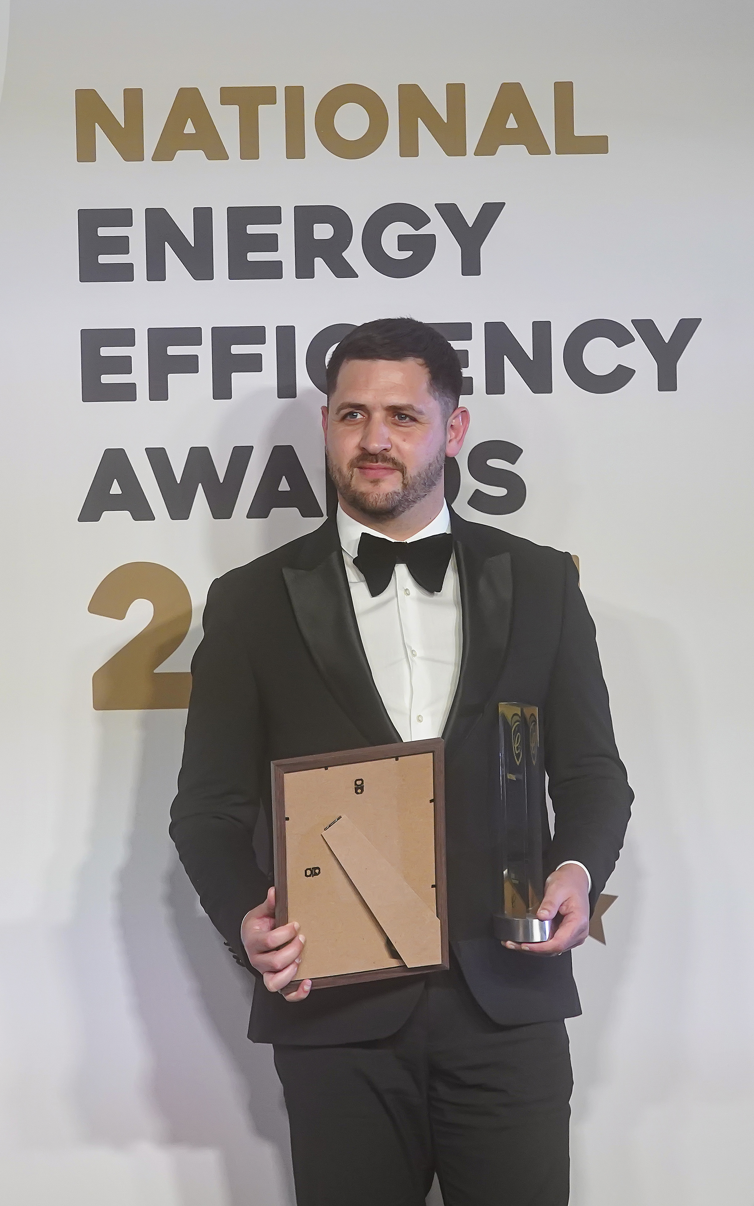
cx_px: 401
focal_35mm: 633
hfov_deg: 2.1
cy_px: 621
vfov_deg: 3.3
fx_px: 20812
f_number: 3.2
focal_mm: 400
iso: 2000
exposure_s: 1/1000
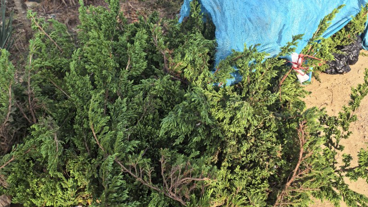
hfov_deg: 56.6
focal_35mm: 35
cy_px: 137
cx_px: 184
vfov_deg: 33.4
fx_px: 341
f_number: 2
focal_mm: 6.98
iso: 50
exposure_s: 1/956
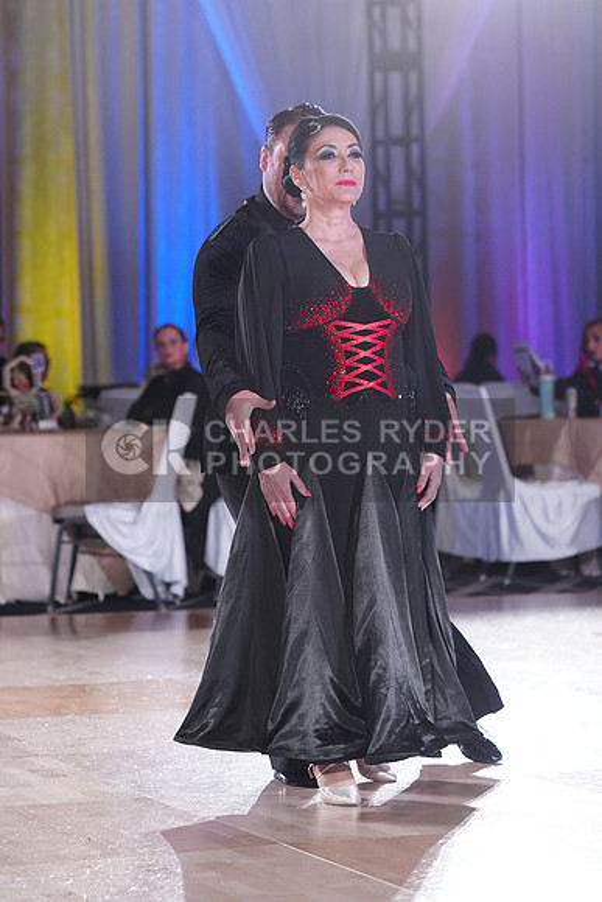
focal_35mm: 130
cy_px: 451
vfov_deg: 15.8
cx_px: 301
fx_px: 3259
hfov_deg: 10.6
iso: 2500
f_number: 4
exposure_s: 1/400
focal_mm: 130
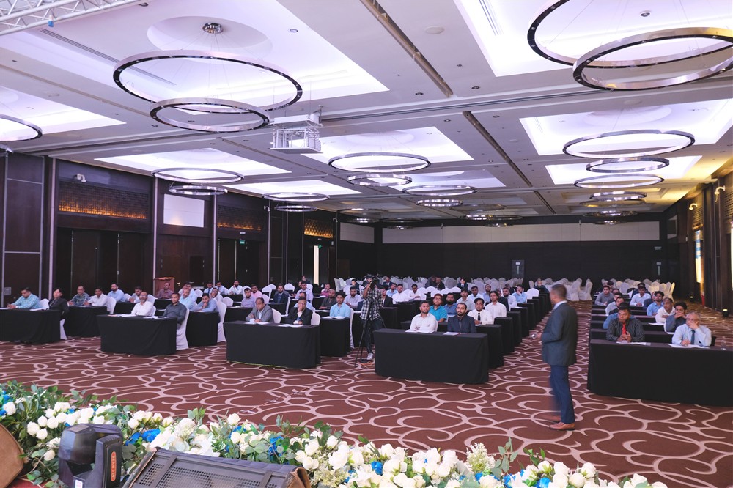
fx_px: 550
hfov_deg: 67.4
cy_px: 244
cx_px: 366
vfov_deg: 47.9
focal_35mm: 27
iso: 800
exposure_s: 1/8.5
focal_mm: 18.1
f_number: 4
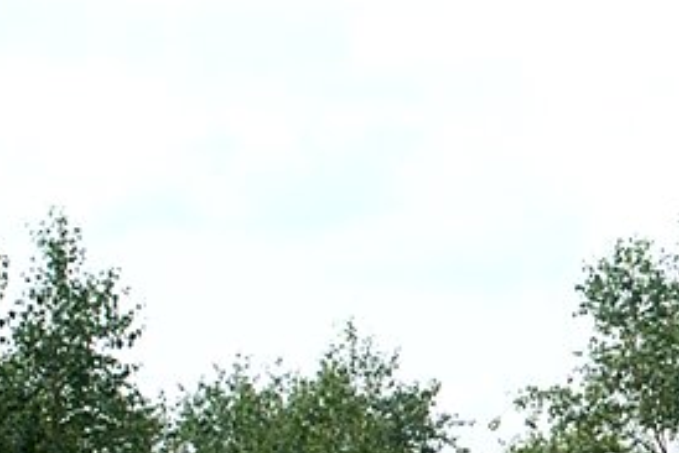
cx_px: 1083
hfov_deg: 10.0
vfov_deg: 6.9
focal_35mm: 197
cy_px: 485
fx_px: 3717
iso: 100
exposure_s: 1/160
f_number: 9
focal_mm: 40
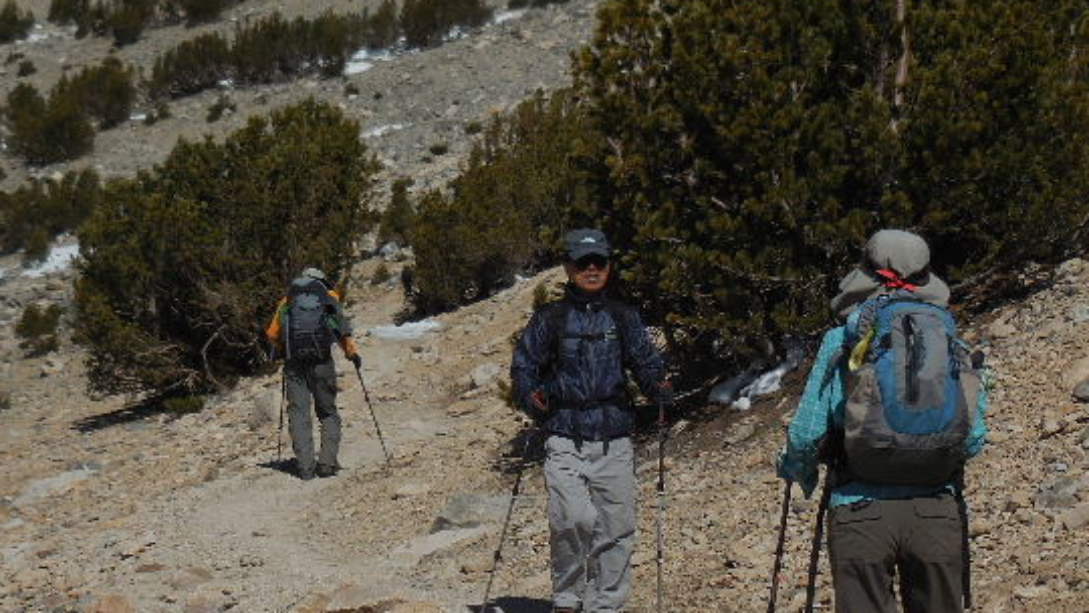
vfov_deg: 12.6
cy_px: 483
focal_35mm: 96
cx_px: 555
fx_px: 2773
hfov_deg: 22.2
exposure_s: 1/640
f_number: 9
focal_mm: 11
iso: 125
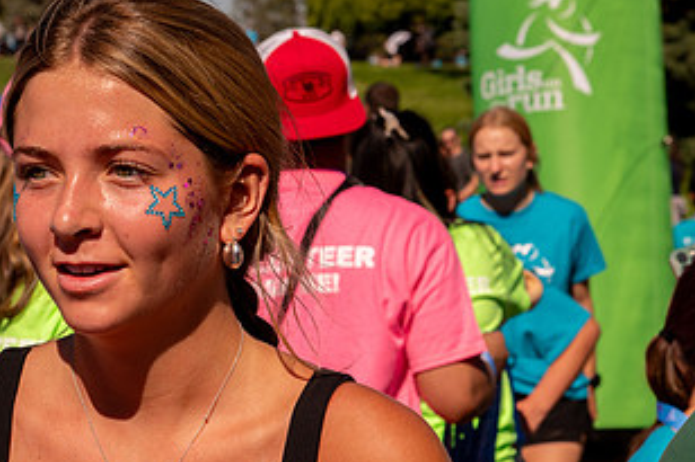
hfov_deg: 12.8
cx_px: 248
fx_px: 3087
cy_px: 192
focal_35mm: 160
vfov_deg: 8.6
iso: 800
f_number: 11
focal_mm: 85
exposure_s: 1/1600
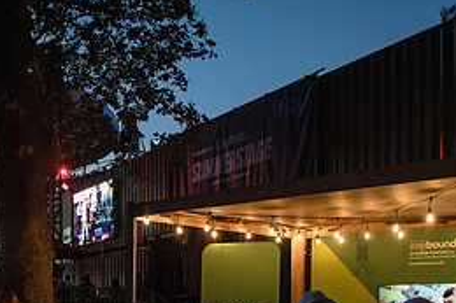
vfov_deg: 22.1
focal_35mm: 58
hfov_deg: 34.0
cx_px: 135
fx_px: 734
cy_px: 330
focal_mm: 26
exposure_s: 1/125
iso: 4000
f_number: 3.2
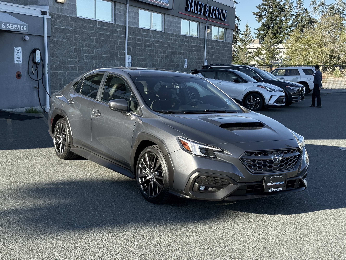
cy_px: 130
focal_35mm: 48
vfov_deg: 30.3
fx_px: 480
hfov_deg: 39.7
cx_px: 173
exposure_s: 1/1543
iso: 100
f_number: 1.78
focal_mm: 6.76
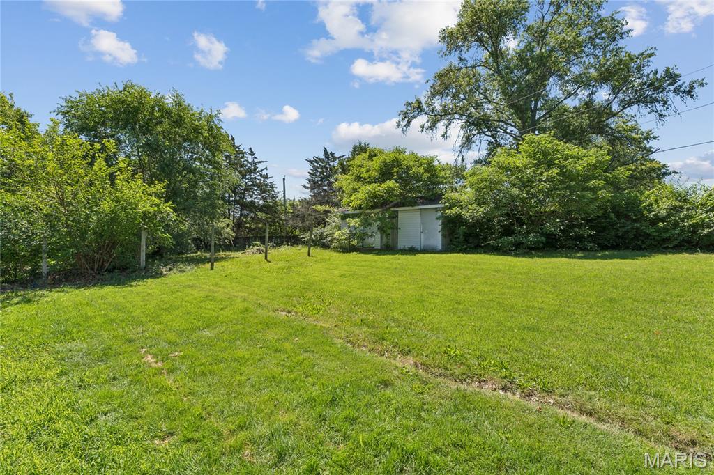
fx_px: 321
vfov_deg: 73.0
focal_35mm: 16
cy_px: 238
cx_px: 357
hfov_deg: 96.0
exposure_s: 1/20
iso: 100
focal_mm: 16.2
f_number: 22
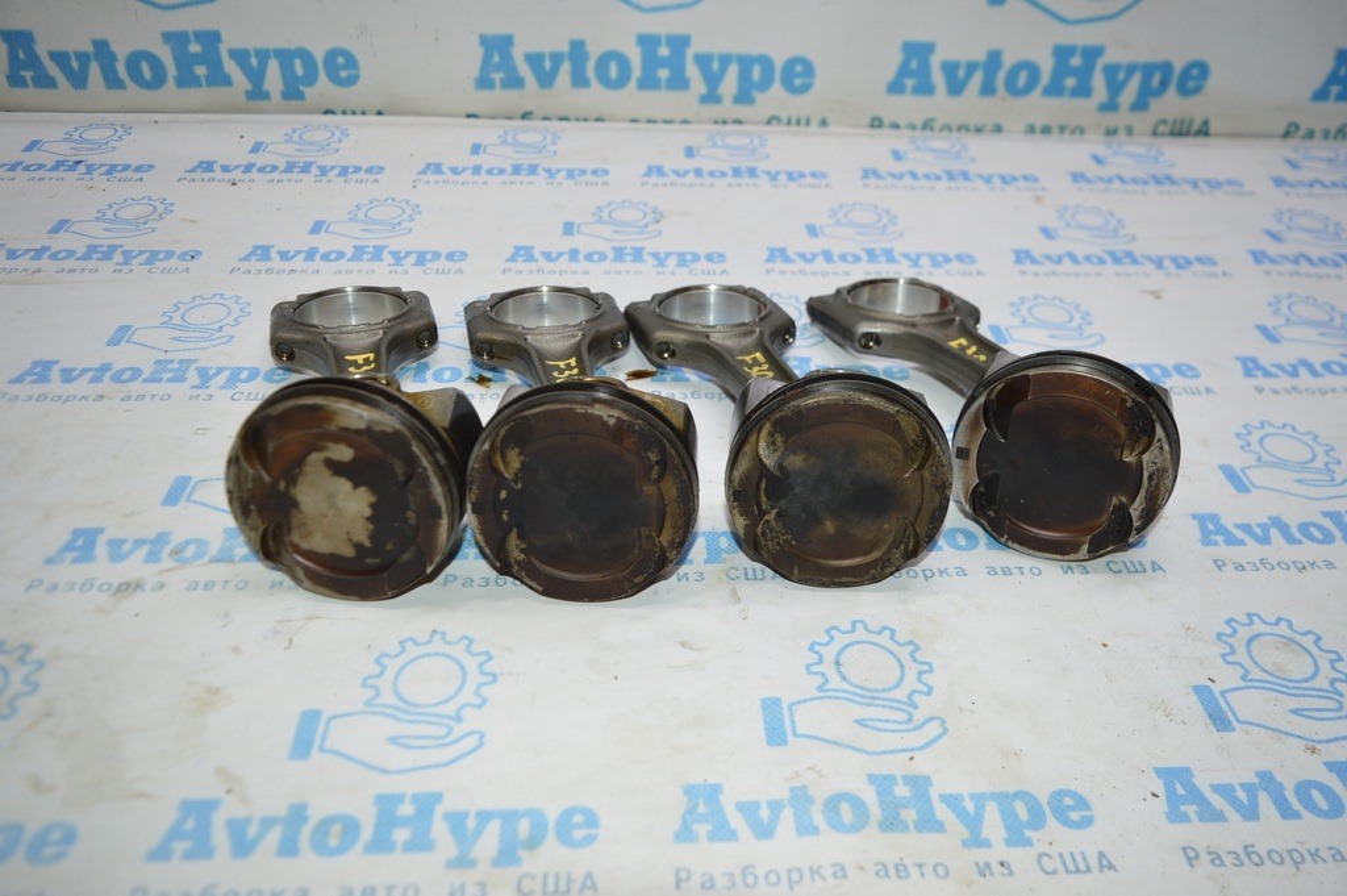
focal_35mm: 27
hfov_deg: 67.4
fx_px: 1009
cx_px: 674
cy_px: 448
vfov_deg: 47.9
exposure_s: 1/125
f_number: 4
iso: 400
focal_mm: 18
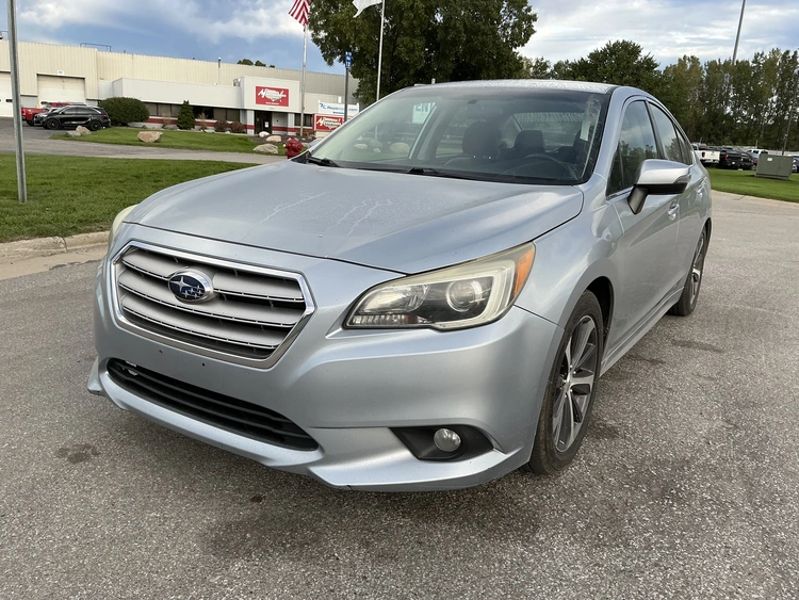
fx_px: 646
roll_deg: -3.1
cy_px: 300
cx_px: 400
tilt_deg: -13.8
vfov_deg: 49.8
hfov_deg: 63.4
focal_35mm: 28
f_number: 1.8
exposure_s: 1/358
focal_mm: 3
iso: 25
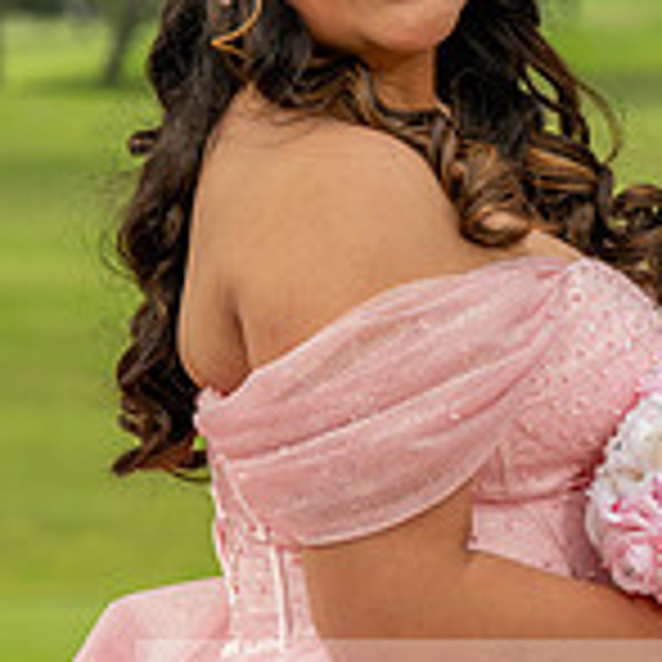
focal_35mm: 470
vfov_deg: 3.7
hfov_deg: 3.7
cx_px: 504
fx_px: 10169
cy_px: 322
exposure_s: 1/200
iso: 320
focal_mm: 140
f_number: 8
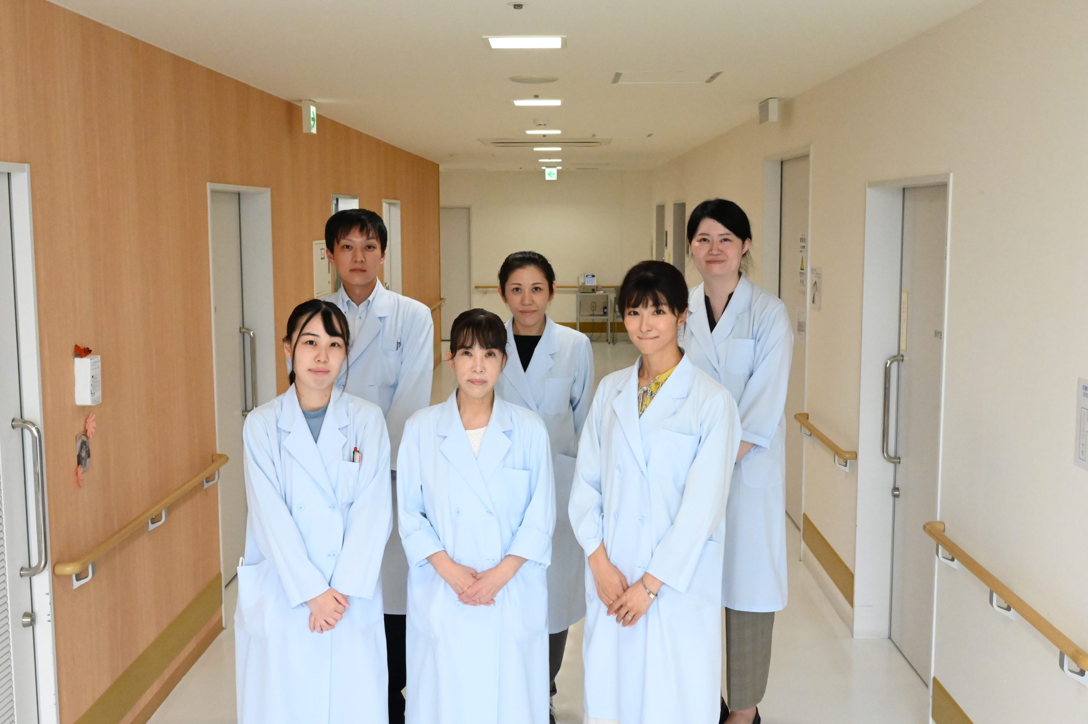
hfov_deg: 49.6
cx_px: 544
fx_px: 1178
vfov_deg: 34.2
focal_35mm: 39
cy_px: 362
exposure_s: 1/250
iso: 12800
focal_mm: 39
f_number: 16
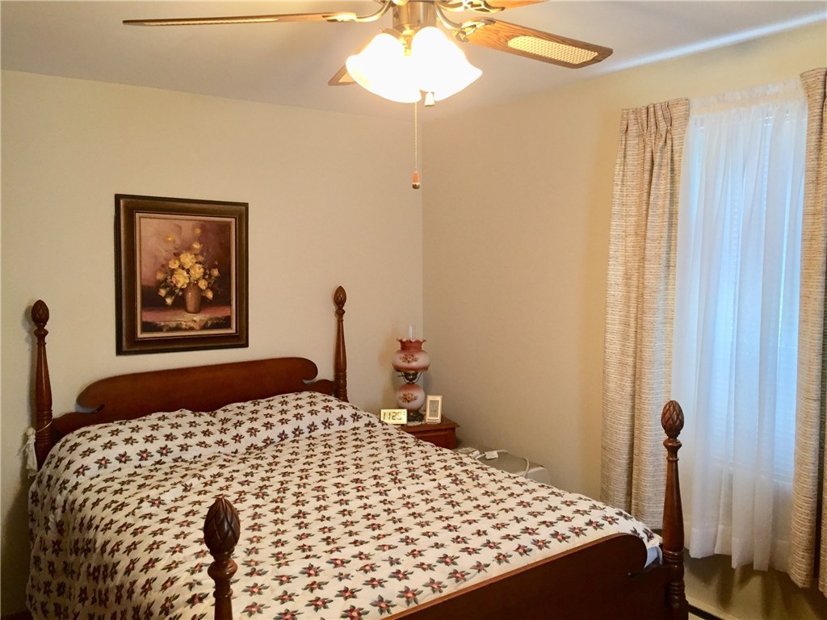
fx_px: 693
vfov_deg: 48.2
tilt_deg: -4.9
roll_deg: +0.4
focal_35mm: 29
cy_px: 310
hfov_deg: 61.7
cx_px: 414
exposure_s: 1/30
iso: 125
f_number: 2.2
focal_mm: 4.15
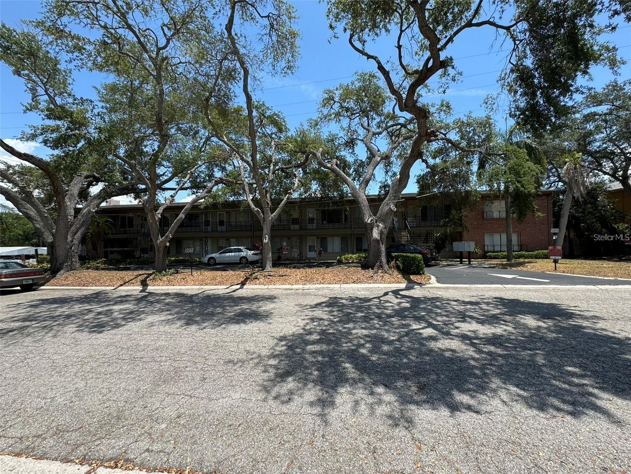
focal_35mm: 14
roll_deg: +1.0
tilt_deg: +1.6
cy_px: 237
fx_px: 255
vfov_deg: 85.7
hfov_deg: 102.1
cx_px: 316
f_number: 2.2
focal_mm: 2.22
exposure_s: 1/1277
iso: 50
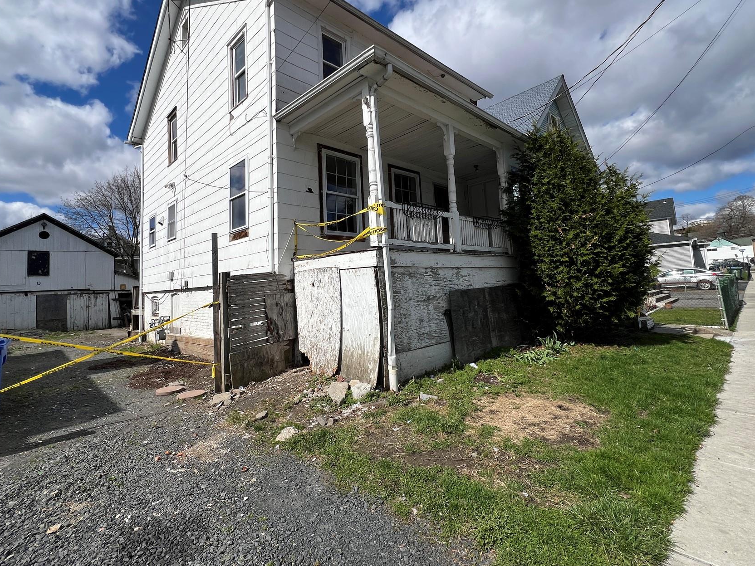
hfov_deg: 94.4
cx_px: 357
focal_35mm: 16
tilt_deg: +3.2
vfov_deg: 78.0
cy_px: 261
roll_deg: +2.3
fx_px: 349
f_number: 1.8
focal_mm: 1.57
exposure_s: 1/3922
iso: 40
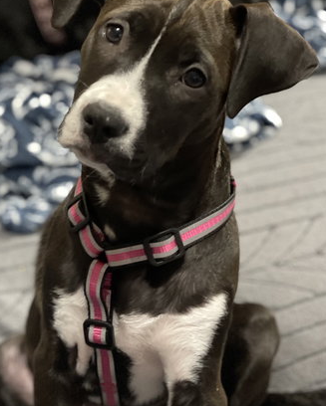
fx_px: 1229
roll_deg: -1.3
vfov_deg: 18.8
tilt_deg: -38.1
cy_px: 261
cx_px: 100
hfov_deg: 15.1
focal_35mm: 102
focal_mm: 7.5
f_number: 2.2
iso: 500
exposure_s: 1/15
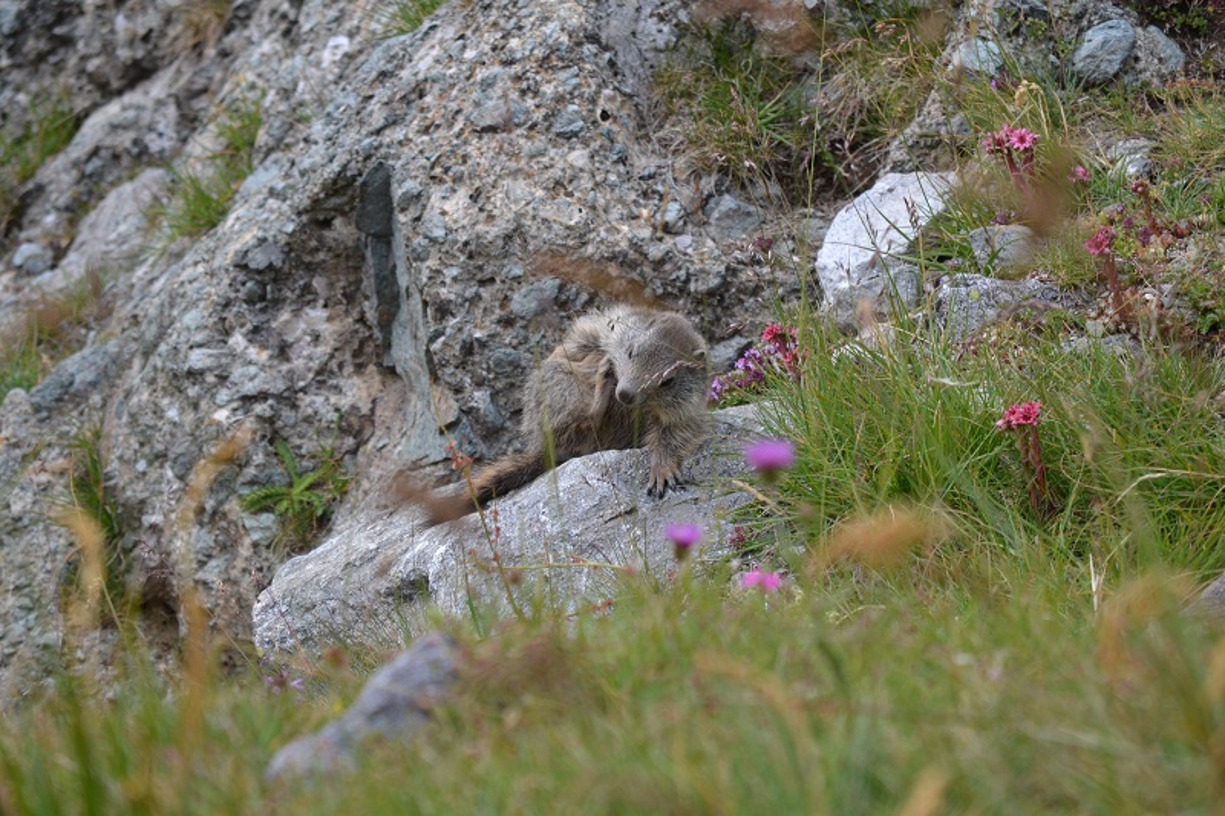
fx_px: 10206
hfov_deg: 6.9
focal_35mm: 300
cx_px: 612
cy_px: 408
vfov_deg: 4.6
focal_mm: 200
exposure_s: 1/640
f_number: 7.1
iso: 400
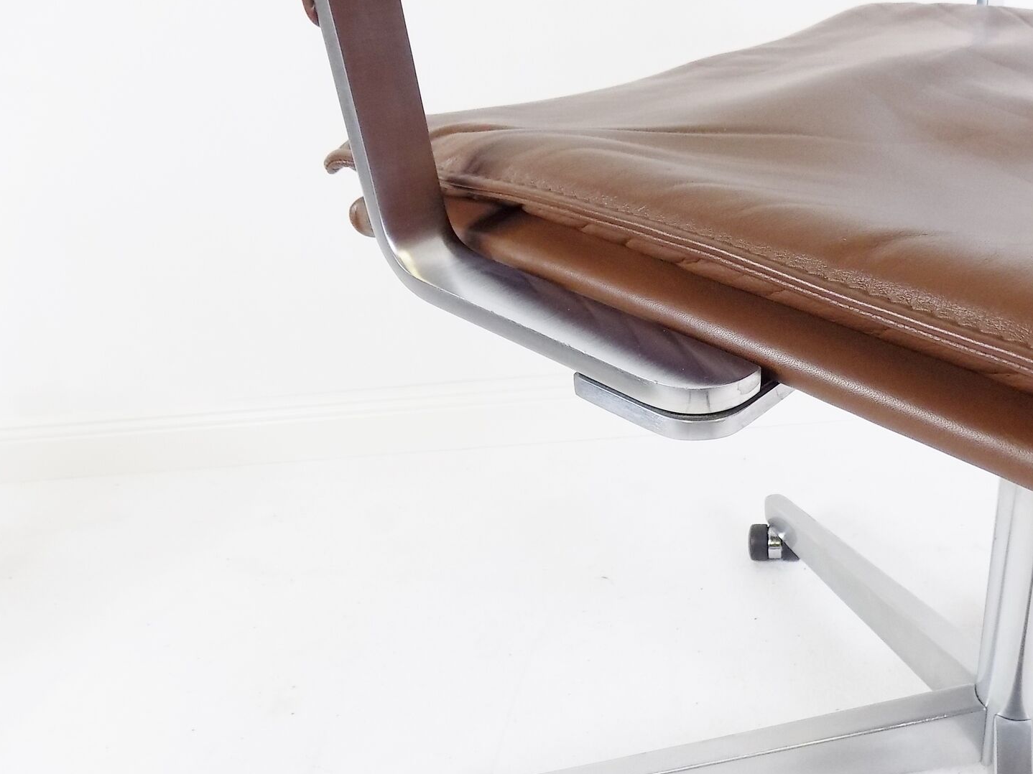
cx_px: 703
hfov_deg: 55.4
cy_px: 407
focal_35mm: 32
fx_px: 955
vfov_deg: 44.1
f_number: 3.1
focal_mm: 4
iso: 180
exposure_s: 1/30
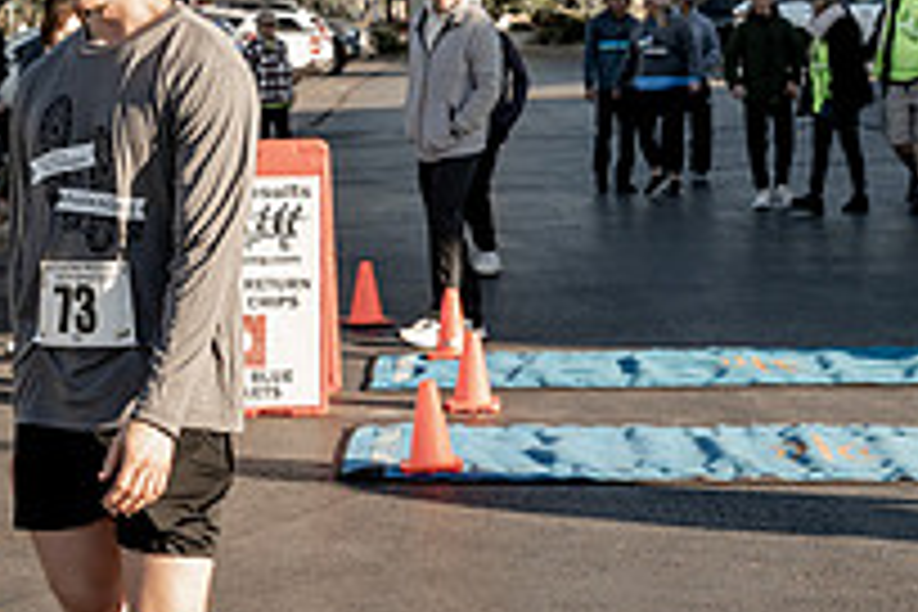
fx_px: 2754
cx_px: 230
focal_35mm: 108
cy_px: 358
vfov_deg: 12.7
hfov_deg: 18.8
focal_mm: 38
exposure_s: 1/500
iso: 160
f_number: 5
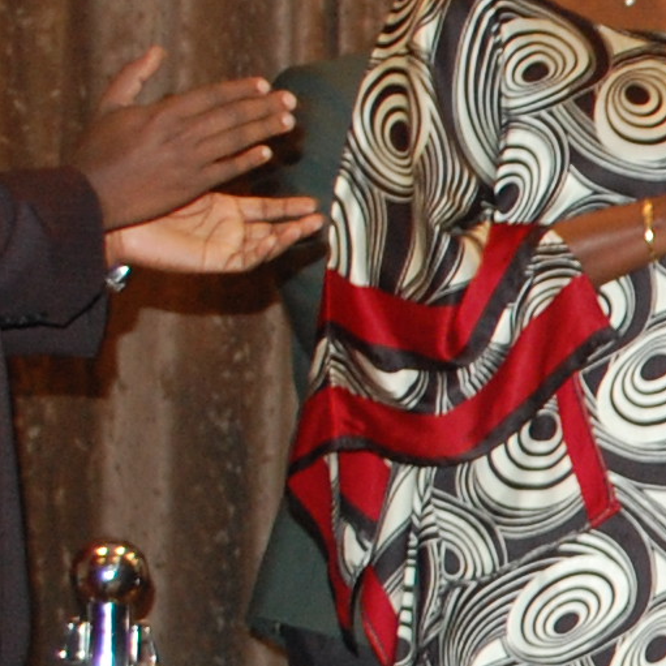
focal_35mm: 225
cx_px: 1832
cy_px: 748
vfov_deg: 7.7
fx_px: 4898
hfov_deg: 7.1
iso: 720
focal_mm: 30
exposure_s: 1/60
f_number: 4.8
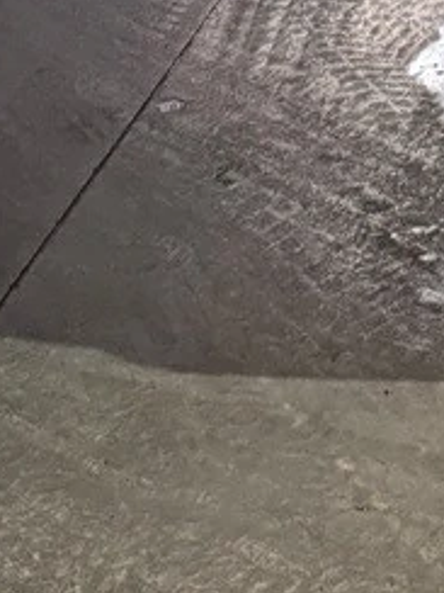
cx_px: 1104
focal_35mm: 131
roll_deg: -0.5
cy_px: -311
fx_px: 2240
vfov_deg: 14.1
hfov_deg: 9.8
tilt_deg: -19.3
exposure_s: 1/25
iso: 800
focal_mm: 6.76
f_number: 1.78
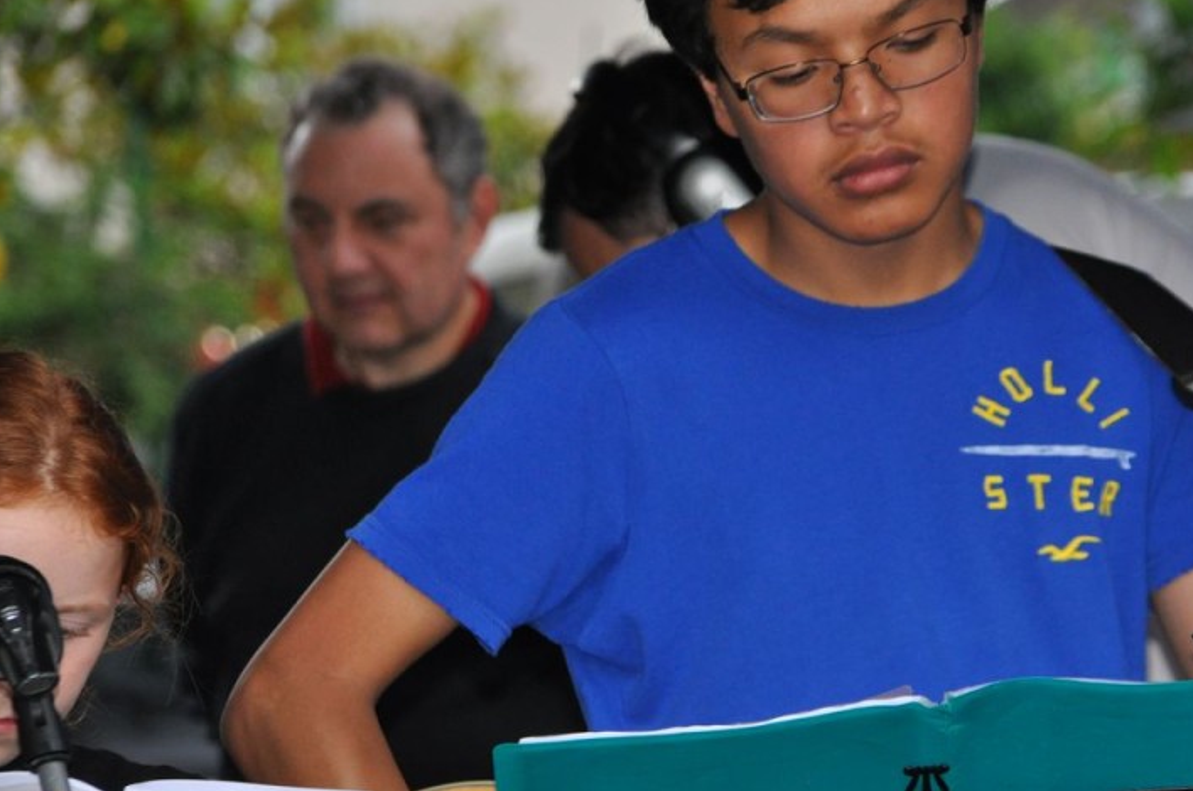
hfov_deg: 5.8
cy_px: 503
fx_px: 11869
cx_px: 783
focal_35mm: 359
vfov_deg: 3.8
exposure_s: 1/60
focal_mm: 165
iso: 800
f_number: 6
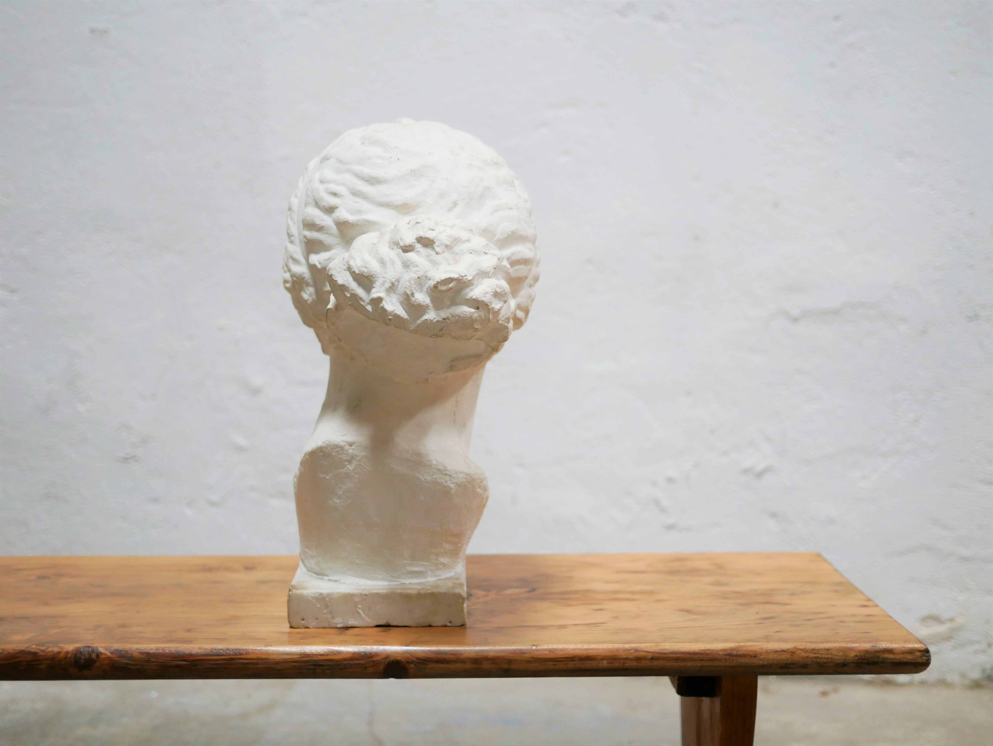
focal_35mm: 40
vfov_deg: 36.0
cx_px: 496
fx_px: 1148
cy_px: 373
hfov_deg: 46.8
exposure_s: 1/60
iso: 1000
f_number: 1.7
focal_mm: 20
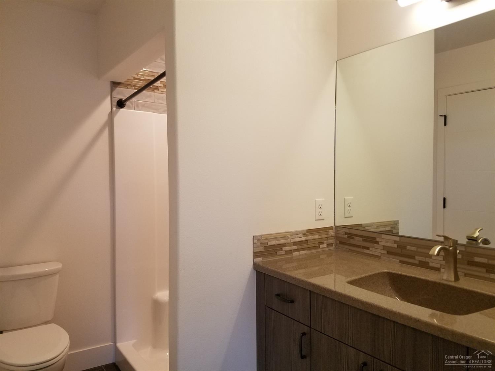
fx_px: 372
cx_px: 248
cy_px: 186
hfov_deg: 67.3
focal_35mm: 26
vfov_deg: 53.0
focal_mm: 4.2
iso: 80
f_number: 1.7
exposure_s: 1/60
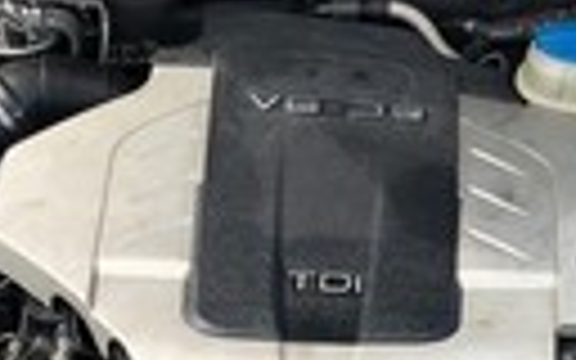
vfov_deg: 16.1
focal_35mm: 81
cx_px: 328
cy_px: 230
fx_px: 1272
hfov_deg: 25.5
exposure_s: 1/505
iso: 25
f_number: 1.8
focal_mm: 4
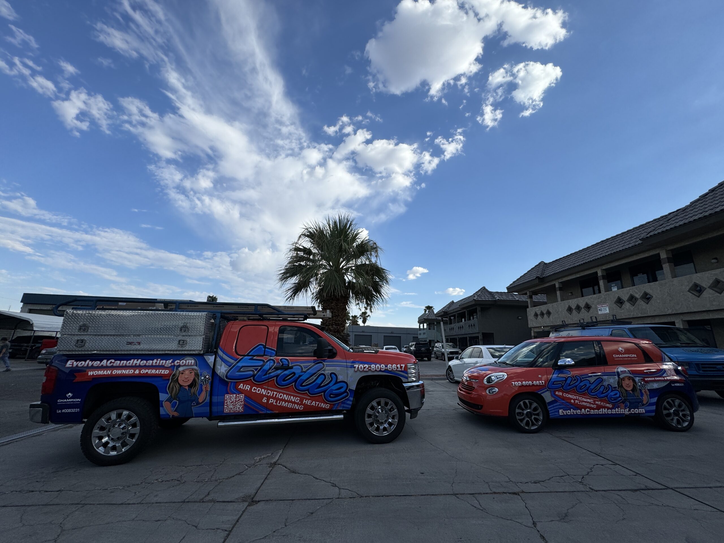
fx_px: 293
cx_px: 362
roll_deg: -2.2
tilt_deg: +14.0
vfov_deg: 85.7
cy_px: 272
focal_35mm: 14
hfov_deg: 102.1
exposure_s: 1/1832
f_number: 2.2
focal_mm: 2.22
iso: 50
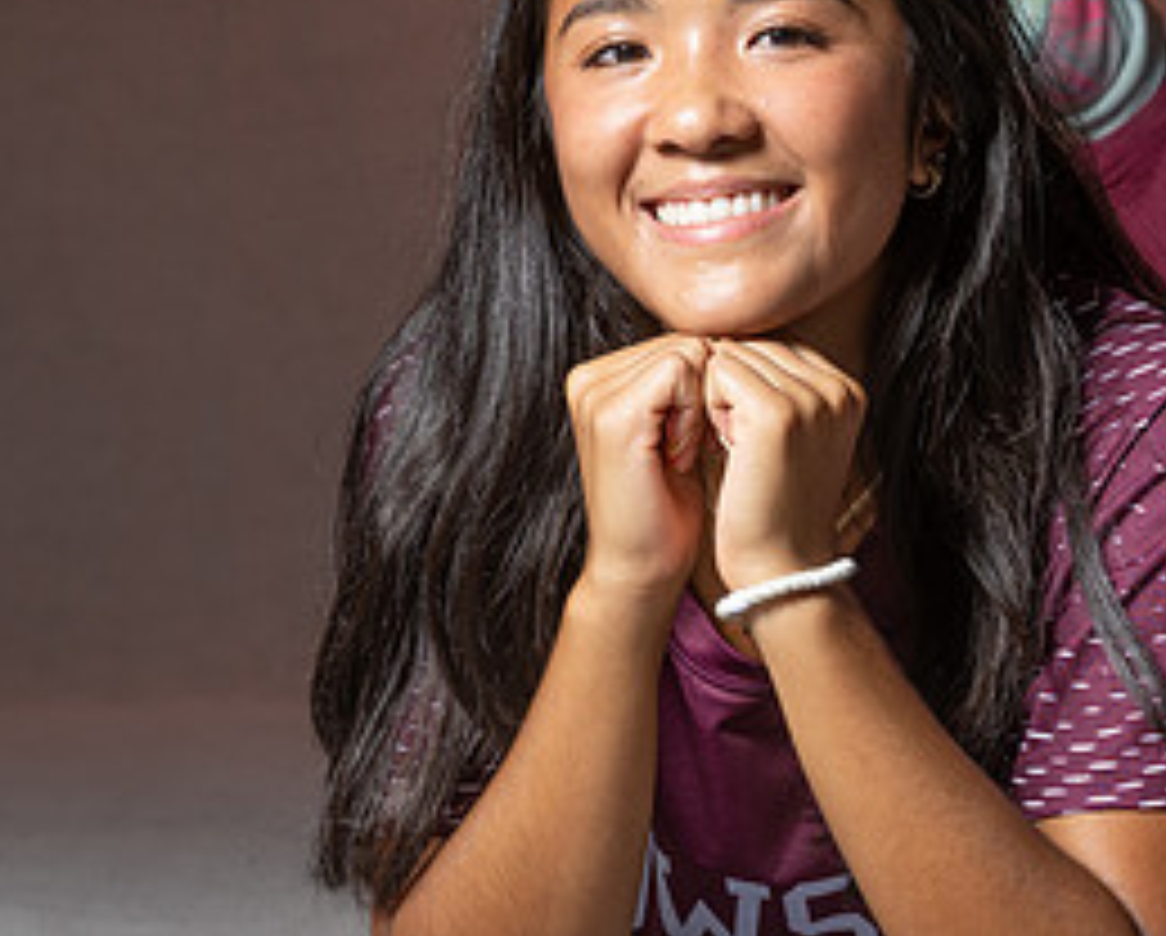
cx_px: 1010
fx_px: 11613
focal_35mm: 336
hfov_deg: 5.7
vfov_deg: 4.6
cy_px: 251
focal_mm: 135
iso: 80
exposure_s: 1/160
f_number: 7.1
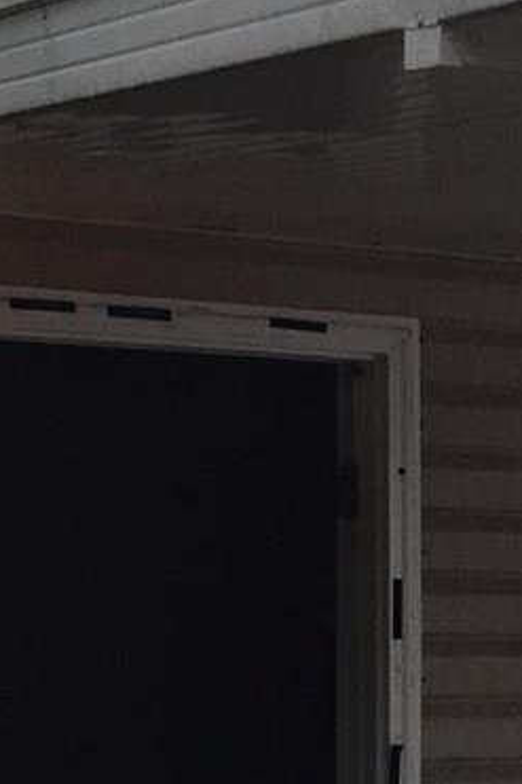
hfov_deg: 10.5
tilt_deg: +1.7
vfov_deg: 16.2
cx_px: 807
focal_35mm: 125
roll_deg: -0.5
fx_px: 2721
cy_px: 668
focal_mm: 4.15
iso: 25
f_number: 2.2
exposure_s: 1/185
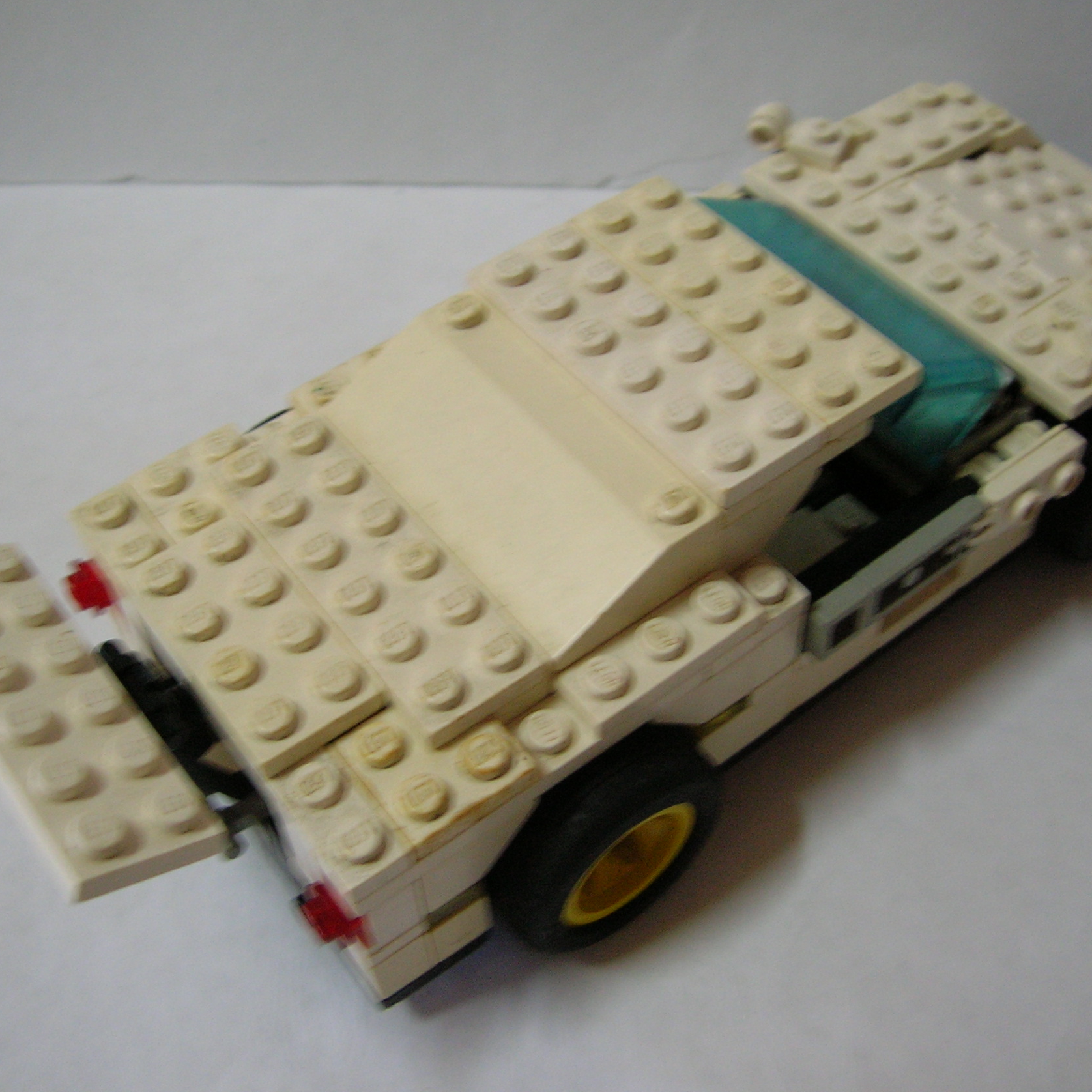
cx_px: 549
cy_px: 554
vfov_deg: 40.9
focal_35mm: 41
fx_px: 1463
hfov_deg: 40.9
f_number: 2.9
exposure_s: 1/5.9
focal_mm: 5.7
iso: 100
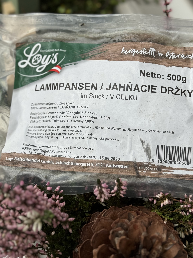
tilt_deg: -50.9
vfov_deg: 29.3
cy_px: 102
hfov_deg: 22.2
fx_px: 491
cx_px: 108
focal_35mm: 66
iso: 64
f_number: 1.78
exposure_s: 1/822
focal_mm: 6.86
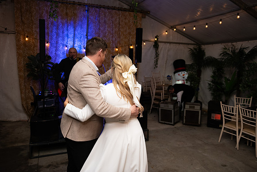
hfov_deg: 63.6
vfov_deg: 45.0
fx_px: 207
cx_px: 128
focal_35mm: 29
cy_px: 86
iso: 800
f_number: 3.5
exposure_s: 1/160
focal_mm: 29
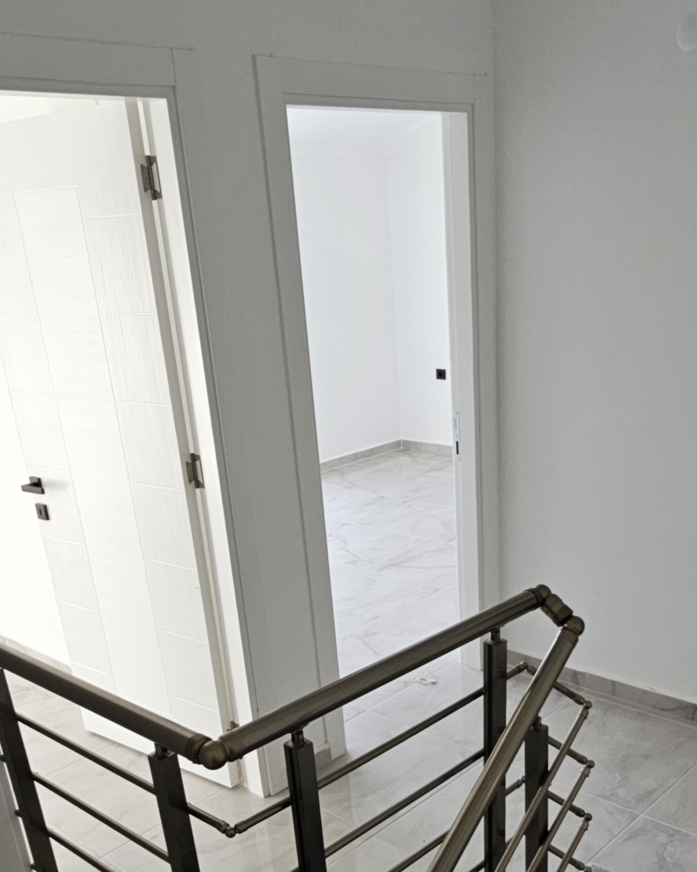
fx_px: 877
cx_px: 400
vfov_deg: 50.7
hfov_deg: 43.2
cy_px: 651
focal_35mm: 34
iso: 80
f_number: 2.2
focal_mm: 2.2
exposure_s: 1/209
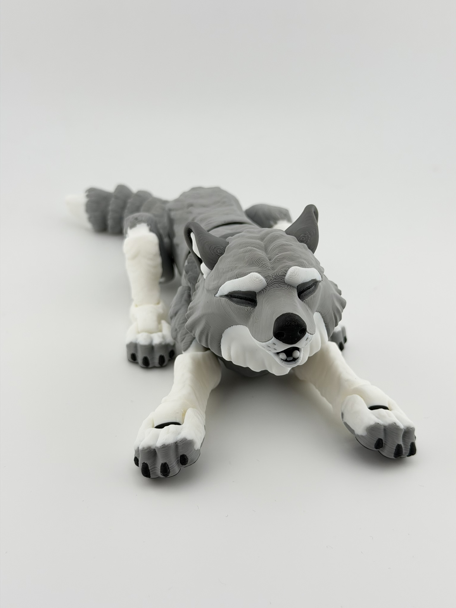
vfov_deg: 39.7
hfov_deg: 30.3
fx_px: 843
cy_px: 304
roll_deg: -1.5
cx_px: 228
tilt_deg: -27.5
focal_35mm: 48
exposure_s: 1/1754
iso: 64
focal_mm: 6.76
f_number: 1.78
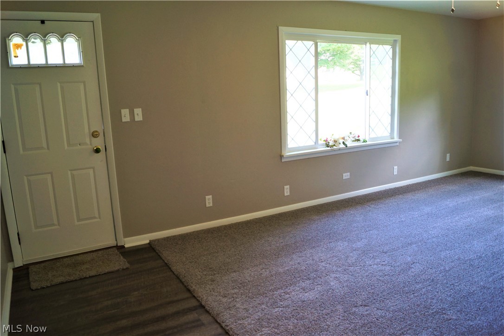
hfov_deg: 67.4
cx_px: 252
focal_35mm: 27
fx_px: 378
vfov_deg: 47.9
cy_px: 168
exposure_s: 1/60
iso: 320
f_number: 4
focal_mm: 18
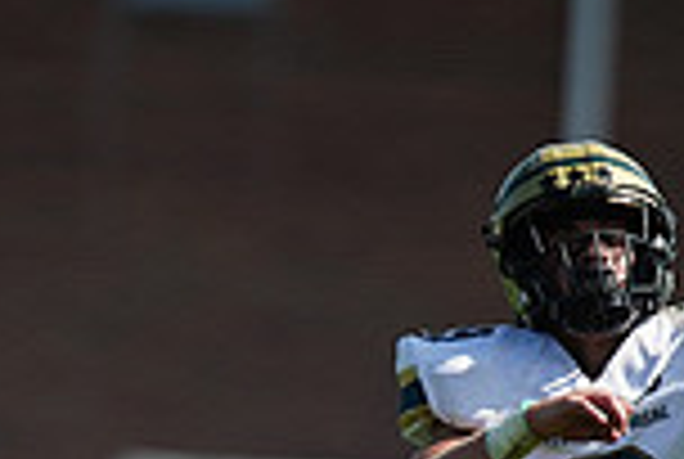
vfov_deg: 1.2
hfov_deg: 1.8
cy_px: 799
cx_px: 117
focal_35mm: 1142
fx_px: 21740
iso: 400
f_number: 2.8
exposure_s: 1/4000
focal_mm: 300
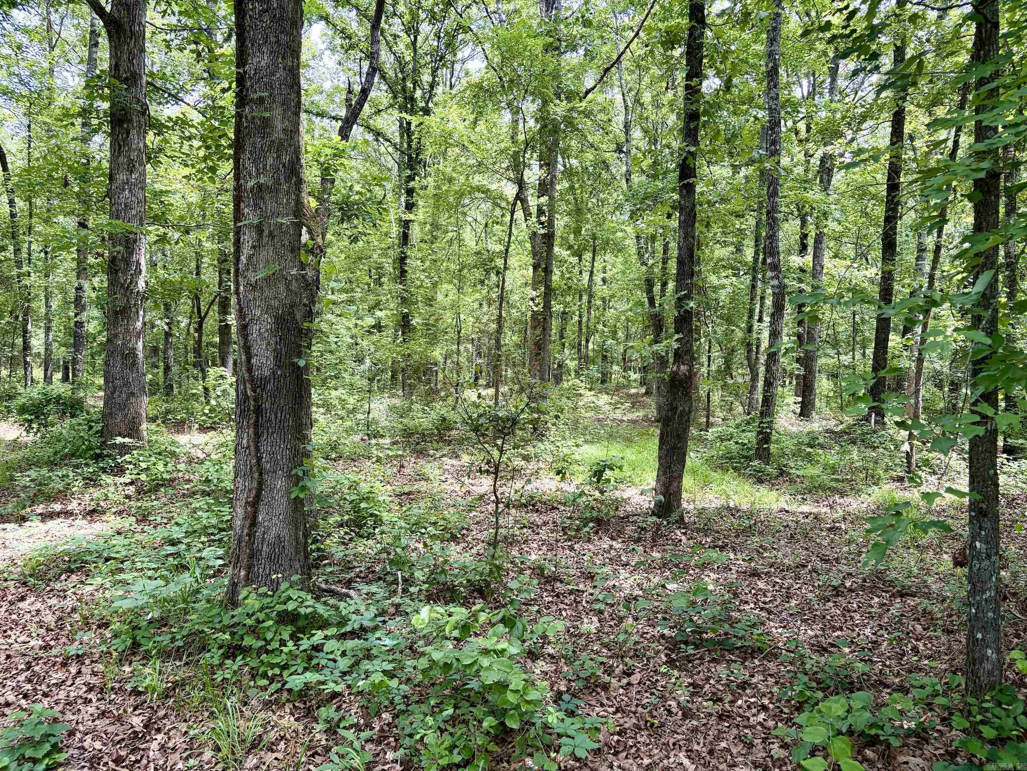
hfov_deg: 67.3
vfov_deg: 53.1
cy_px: 386
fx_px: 771
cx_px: 514
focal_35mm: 26
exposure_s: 1/121
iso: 40
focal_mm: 5.96
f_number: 1.6
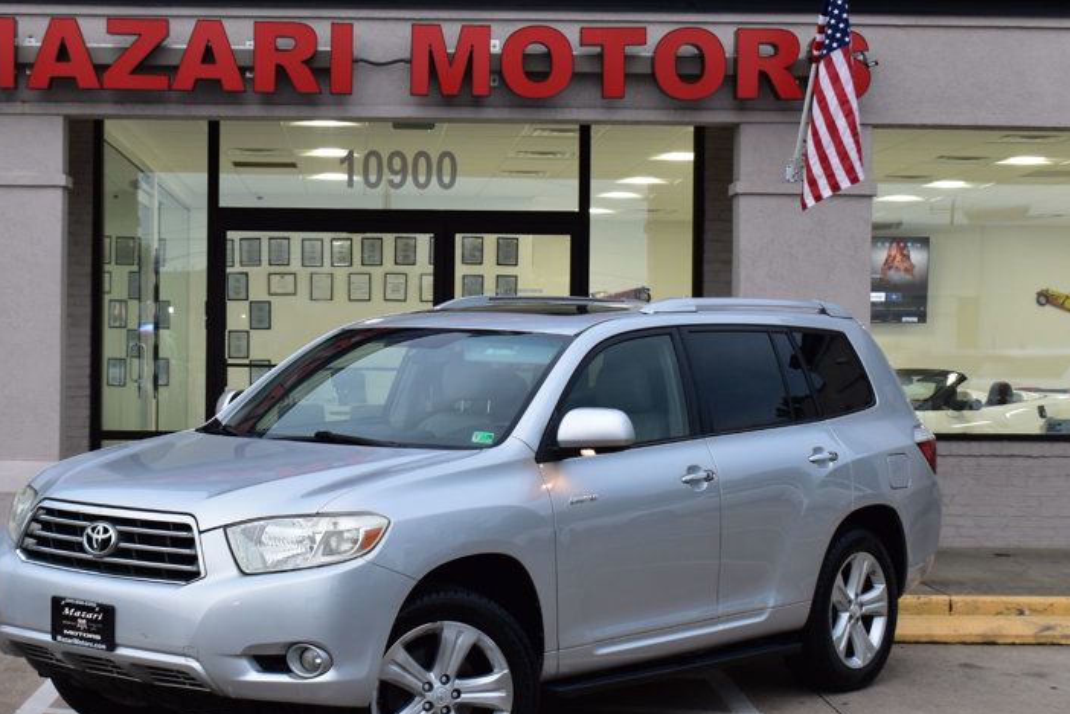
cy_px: 386
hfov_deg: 28.7
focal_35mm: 70
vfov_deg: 19.5
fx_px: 2080
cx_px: 401
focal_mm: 32
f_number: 7.1
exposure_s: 1/40
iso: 400
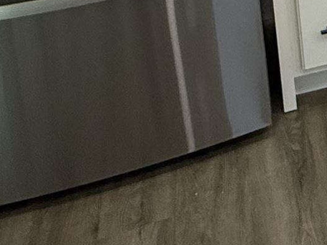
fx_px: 775
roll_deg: +1.2
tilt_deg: -13.9
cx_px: 543
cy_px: -229
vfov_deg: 15.0
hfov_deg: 19.5
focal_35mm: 82
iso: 320
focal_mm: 2.22
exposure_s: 1/120
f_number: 2.2
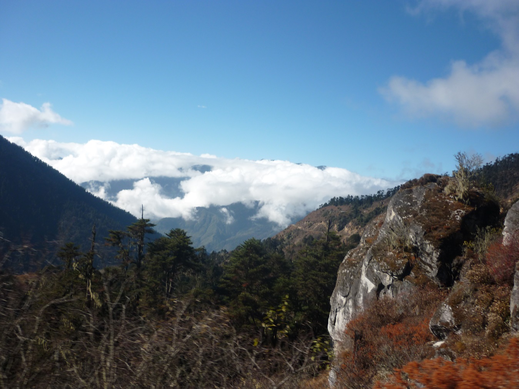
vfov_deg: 42.9
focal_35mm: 33
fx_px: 495
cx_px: 260
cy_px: 194
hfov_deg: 55.4
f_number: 8
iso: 80
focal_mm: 5.5
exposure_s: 1/160
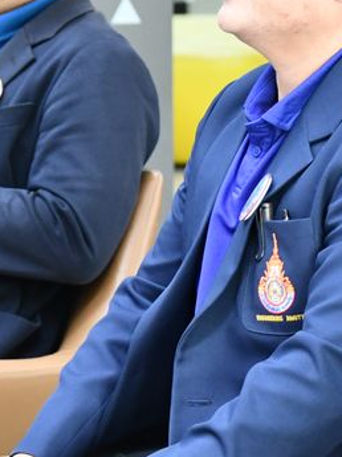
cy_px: 125
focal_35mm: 343
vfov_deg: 5.8
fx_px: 4527
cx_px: 98
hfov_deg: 4.3
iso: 3200
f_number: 5.3
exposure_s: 1/60
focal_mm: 80
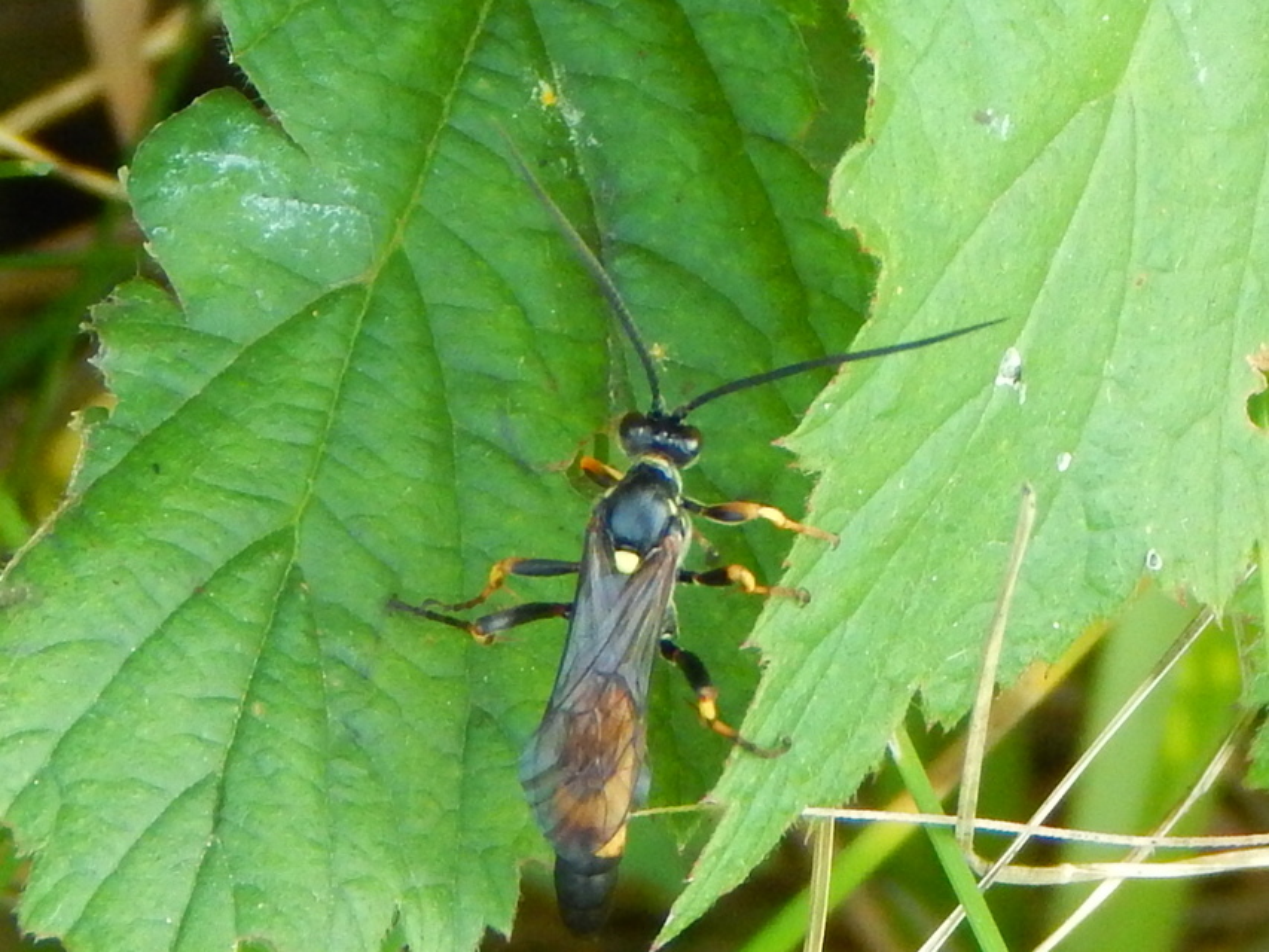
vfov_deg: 8.2
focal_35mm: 182
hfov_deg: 10.9
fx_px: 6673
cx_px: 634
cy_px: 476
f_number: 5.3
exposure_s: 1/100
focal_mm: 32.8
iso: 400
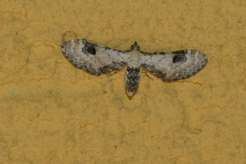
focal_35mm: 203
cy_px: 70
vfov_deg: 6.8
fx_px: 1387
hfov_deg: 10.1
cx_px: 135
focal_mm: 31.7
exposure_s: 1/60
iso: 80
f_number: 5.5
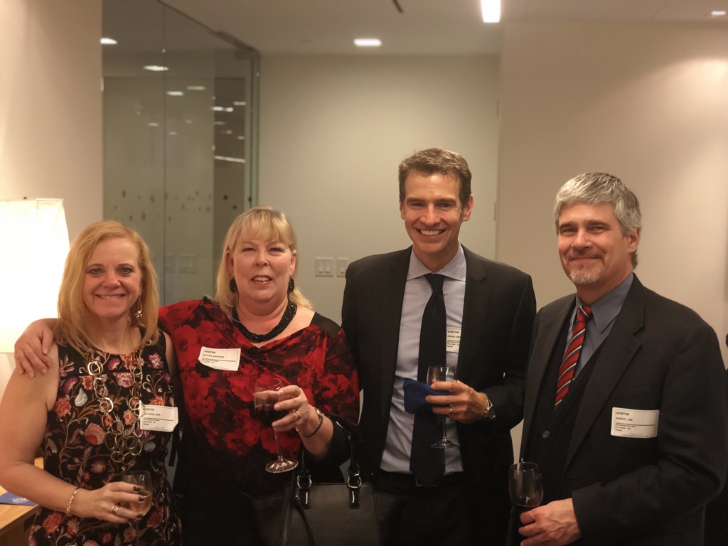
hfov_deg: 36.8
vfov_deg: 28.0
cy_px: 273
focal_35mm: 52
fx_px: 1094
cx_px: 364
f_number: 2.4
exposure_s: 1/60
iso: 250
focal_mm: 6
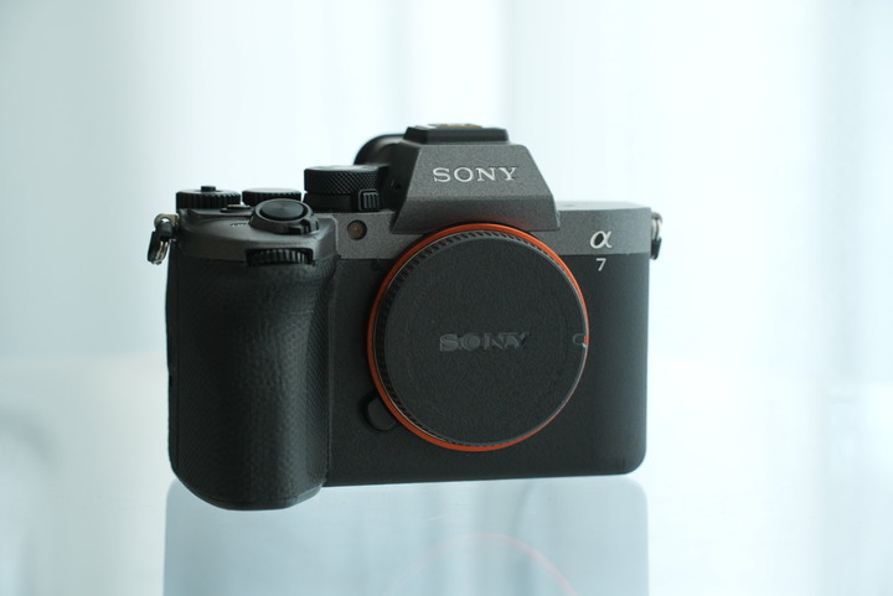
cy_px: 298
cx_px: 446
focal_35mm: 106
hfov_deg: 19.3
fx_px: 2631
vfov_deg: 12.9
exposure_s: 1/60
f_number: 6.3
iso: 1600
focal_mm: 106
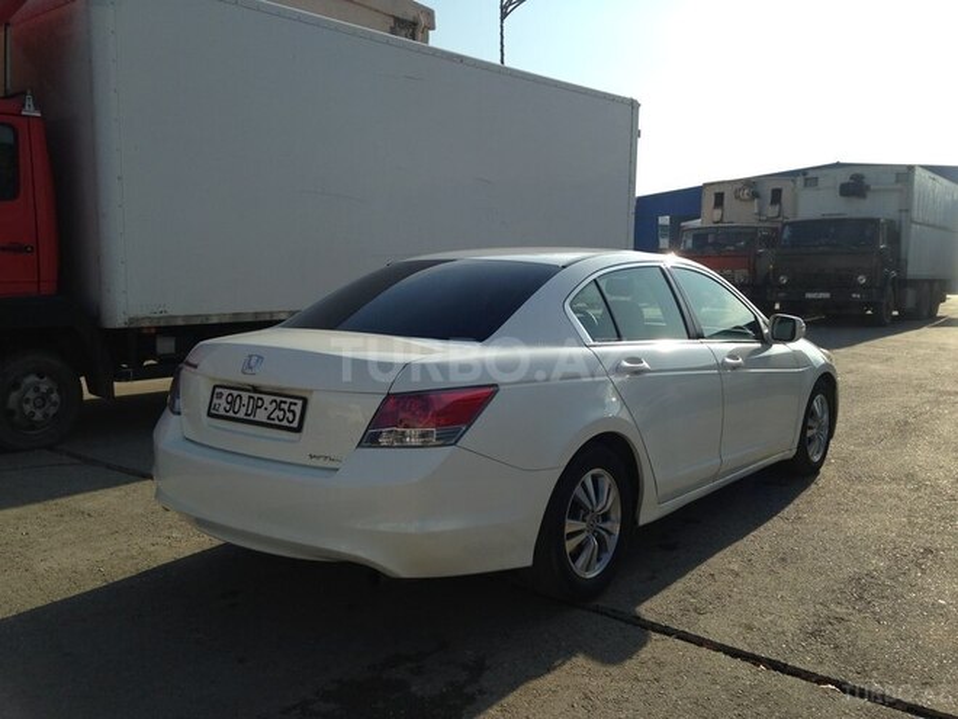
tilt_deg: -6.2
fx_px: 913
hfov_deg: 55.4
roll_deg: +1.1
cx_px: 479
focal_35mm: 33
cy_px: 360
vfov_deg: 42.9
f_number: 2.4
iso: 50
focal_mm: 4.12
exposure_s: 1/1595
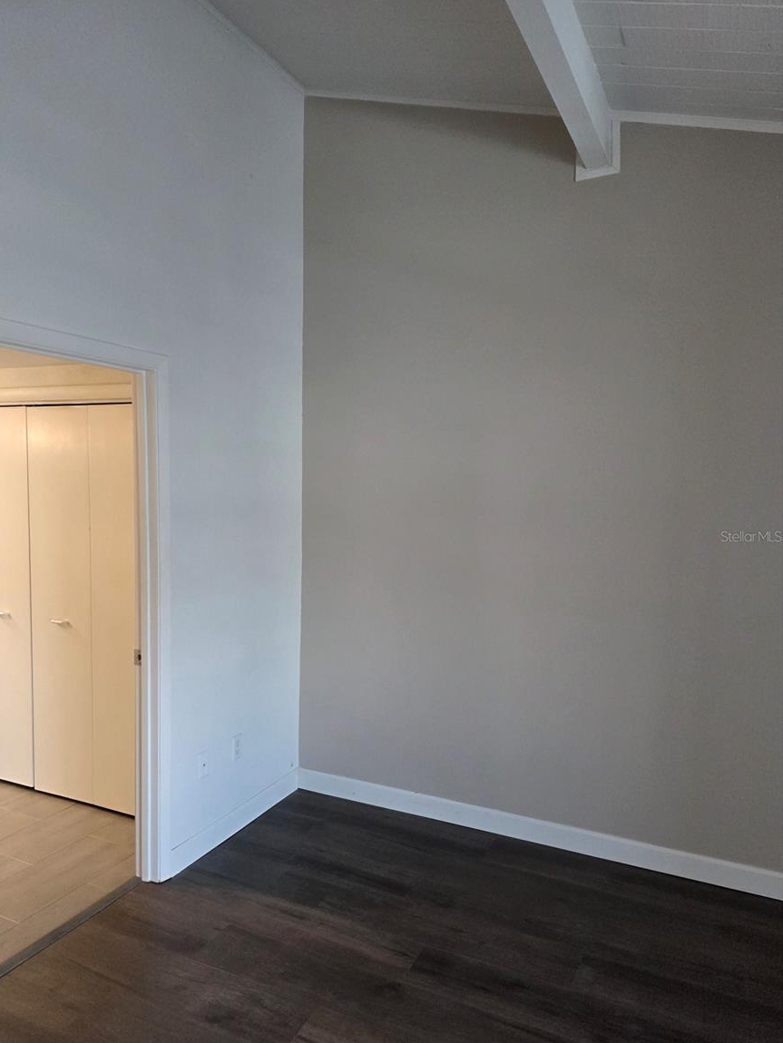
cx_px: 377
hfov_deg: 56.8
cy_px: 536
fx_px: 724
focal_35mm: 24
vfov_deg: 71.6
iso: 640
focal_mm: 6.3
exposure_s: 1/120
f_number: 1.7
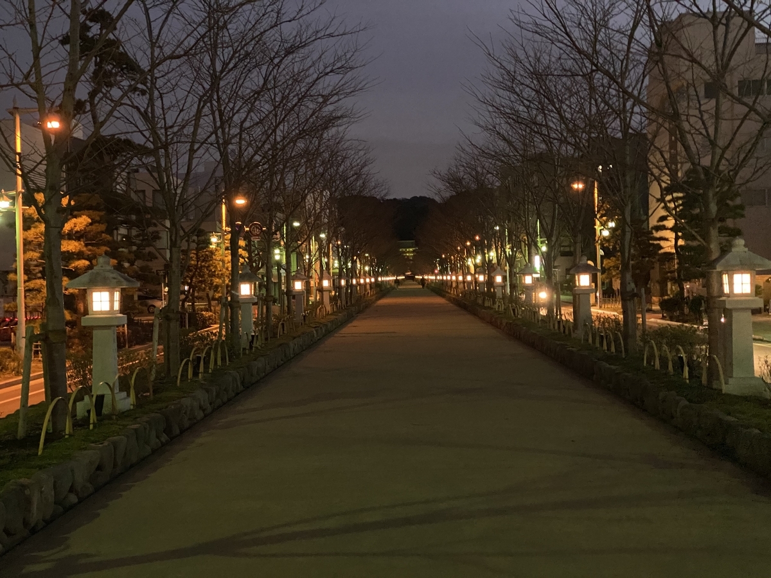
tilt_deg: -0.8
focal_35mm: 52
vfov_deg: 28.0
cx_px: 386
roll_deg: +1.4
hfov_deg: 36.8
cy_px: 289
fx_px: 1158
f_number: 2
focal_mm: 6
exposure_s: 1/17
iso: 1600
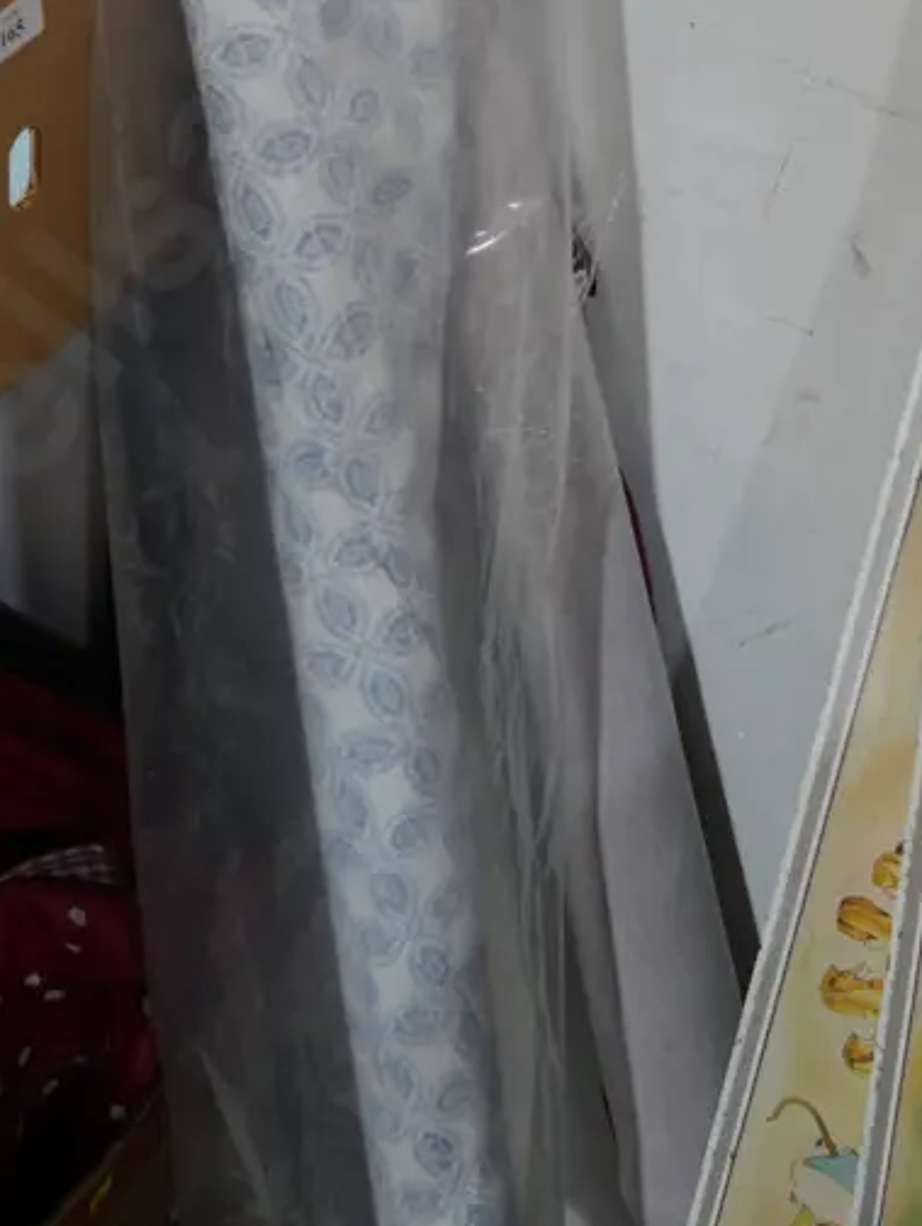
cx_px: 310
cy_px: 27
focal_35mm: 65
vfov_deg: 28.2
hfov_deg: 22.5
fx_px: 2304
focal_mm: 16
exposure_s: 1/60
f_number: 3.6
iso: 400
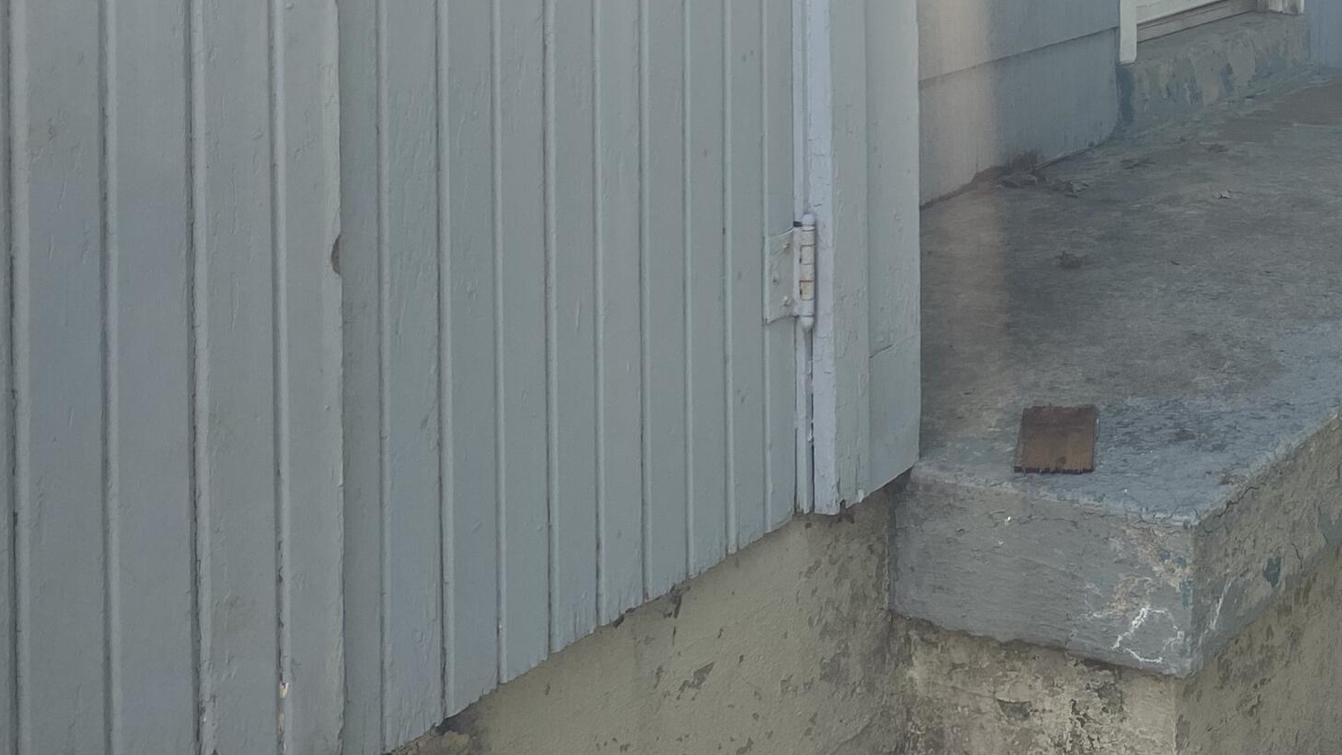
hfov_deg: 34.1
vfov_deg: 19.5
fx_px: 2064
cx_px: 1207
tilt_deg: -1.6
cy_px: -148
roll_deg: -0.6
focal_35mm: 58
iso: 32
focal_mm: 4.25
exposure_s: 1/833
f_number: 1.8
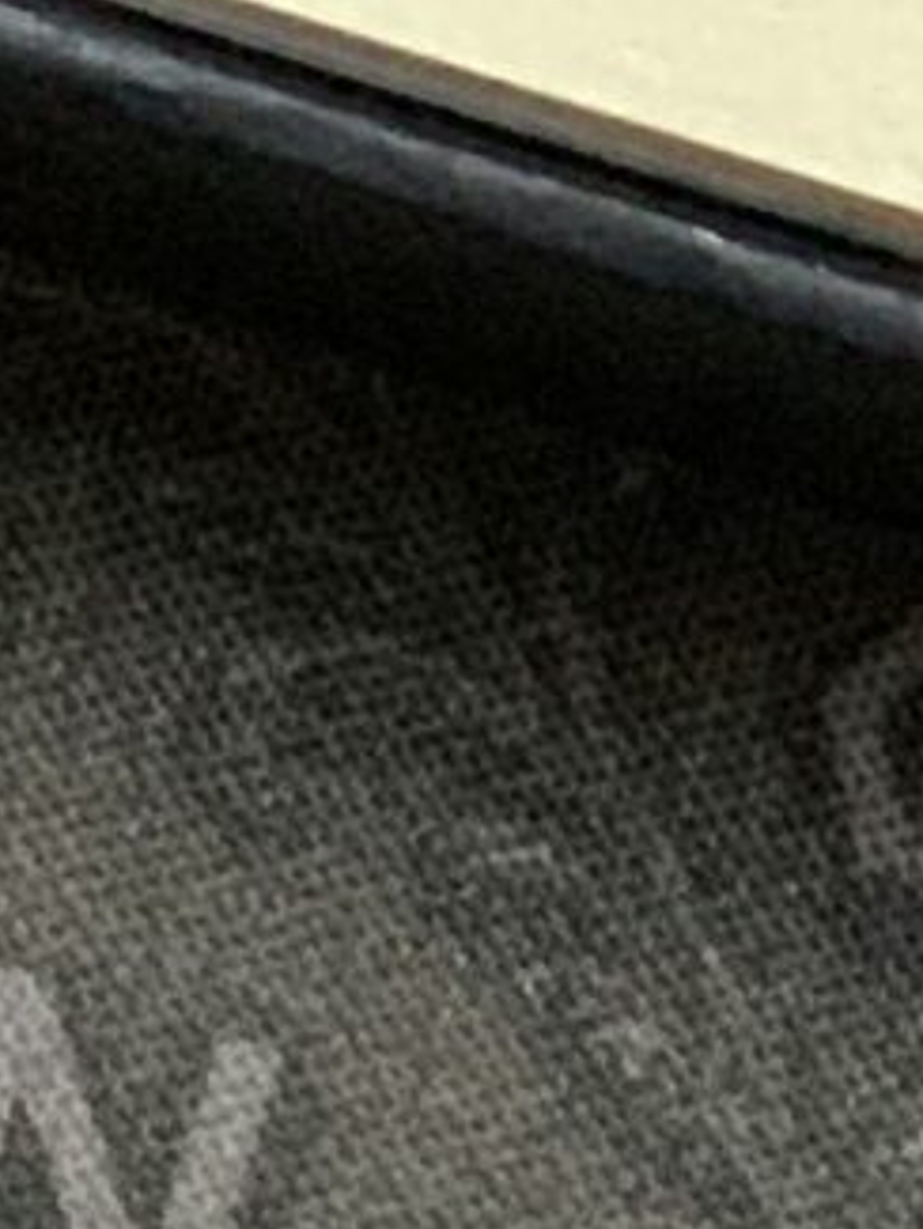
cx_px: 1358
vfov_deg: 4.5
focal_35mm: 410
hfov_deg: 3.6
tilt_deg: -69.8
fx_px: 14567
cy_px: -3509
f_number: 2.4
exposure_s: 1/50
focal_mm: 6
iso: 250
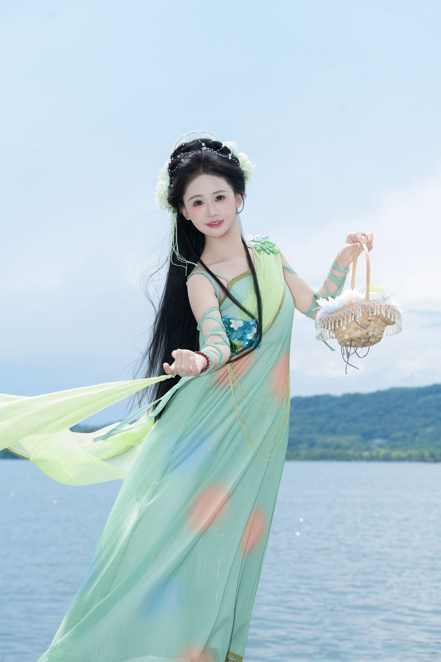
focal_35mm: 70
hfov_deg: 19.5
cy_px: 331
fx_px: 1286
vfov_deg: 28.8
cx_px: 220
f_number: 6.3
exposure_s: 1/250
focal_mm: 70
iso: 200
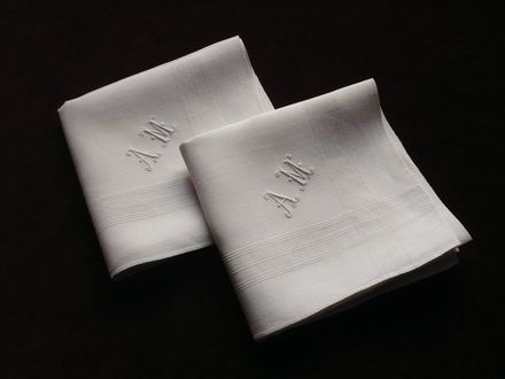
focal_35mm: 35
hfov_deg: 52.6
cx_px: 252
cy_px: 190
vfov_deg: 40.7
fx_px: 511
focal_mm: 5.8
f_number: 2.8
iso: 400
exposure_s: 1/400
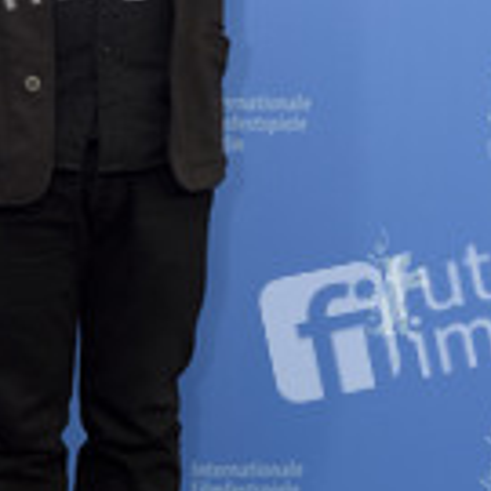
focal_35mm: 143
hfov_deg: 12.2
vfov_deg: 12.2
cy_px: 135
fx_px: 2295
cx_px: 116
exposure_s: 1/160
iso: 640
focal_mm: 38
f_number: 5
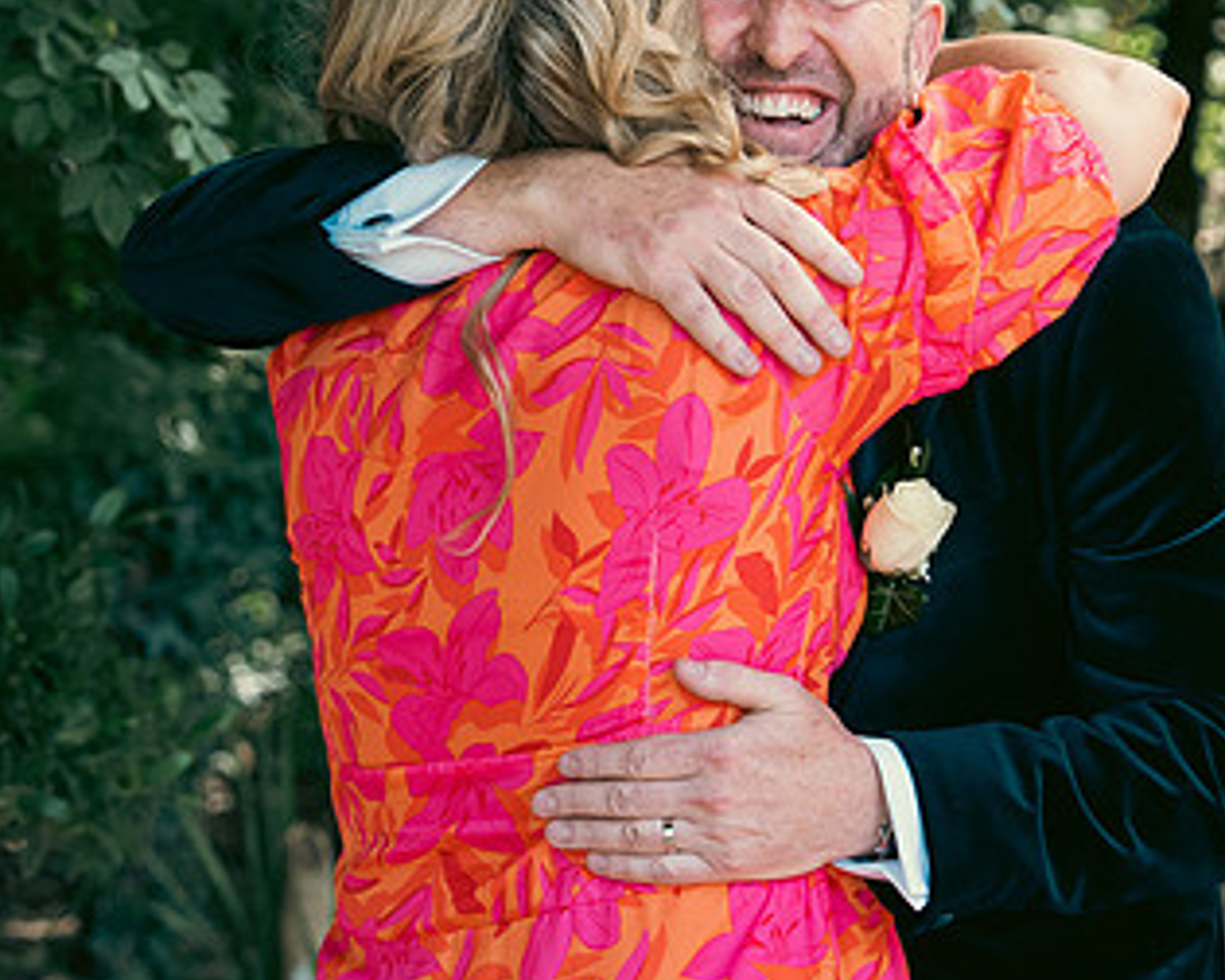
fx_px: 5076
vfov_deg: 11.0
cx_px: 751
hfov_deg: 13.8
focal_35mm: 140
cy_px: 294
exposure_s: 1/200
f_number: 3.5
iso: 640
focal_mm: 54
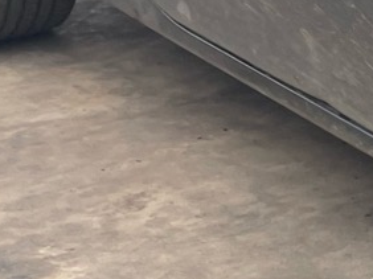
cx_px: 901
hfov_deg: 10.3
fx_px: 1787
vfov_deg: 8.9
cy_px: 38
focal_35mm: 166
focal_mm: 4.2
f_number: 1.6
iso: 32
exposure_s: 1/165
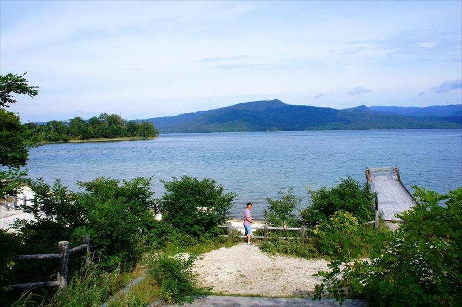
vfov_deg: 47.9
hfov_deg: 67.4
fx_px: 346
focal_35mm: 27
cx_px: 231
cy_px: 154
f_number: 13
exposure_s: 1/160
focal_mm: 18
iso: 200
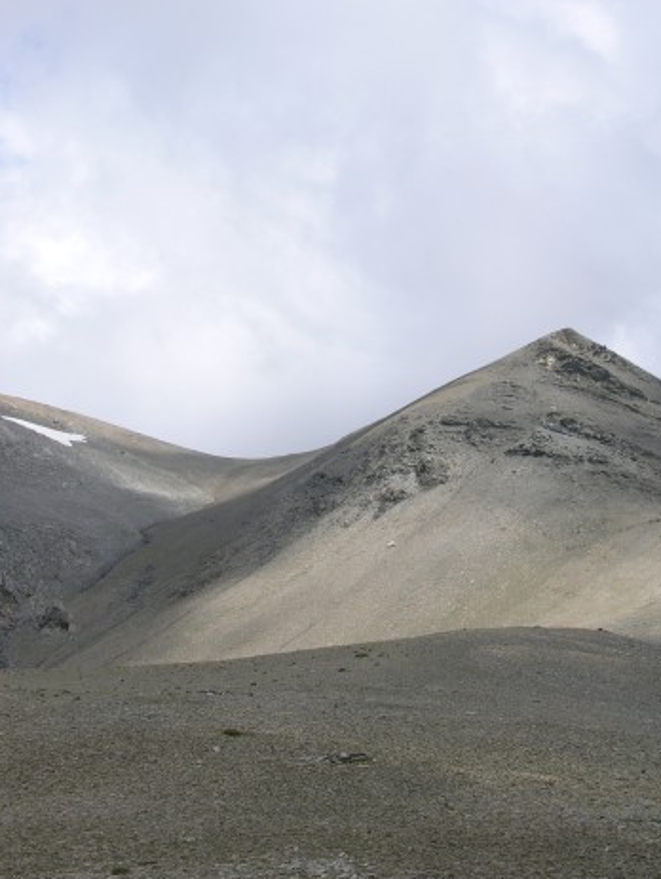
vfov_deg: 33.1
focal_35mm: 58
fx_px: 1475
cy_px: 370
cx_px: 399
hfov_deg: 25.2
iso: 50
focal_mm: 8.9
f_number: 7.1
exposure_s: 1/202
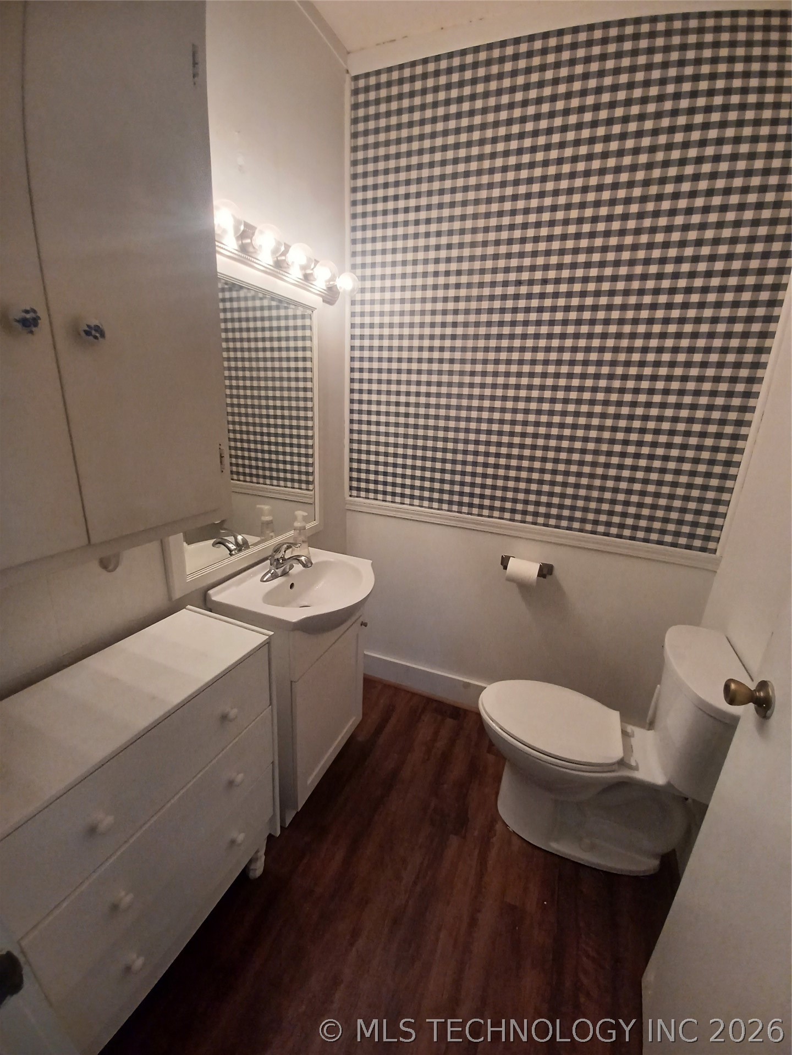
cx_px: 396
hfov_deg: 89.9
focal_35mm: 13
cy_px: 528
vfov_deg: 106.2
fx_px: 397
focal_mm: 1.42
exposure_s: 1/60
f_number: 2.2
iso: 160
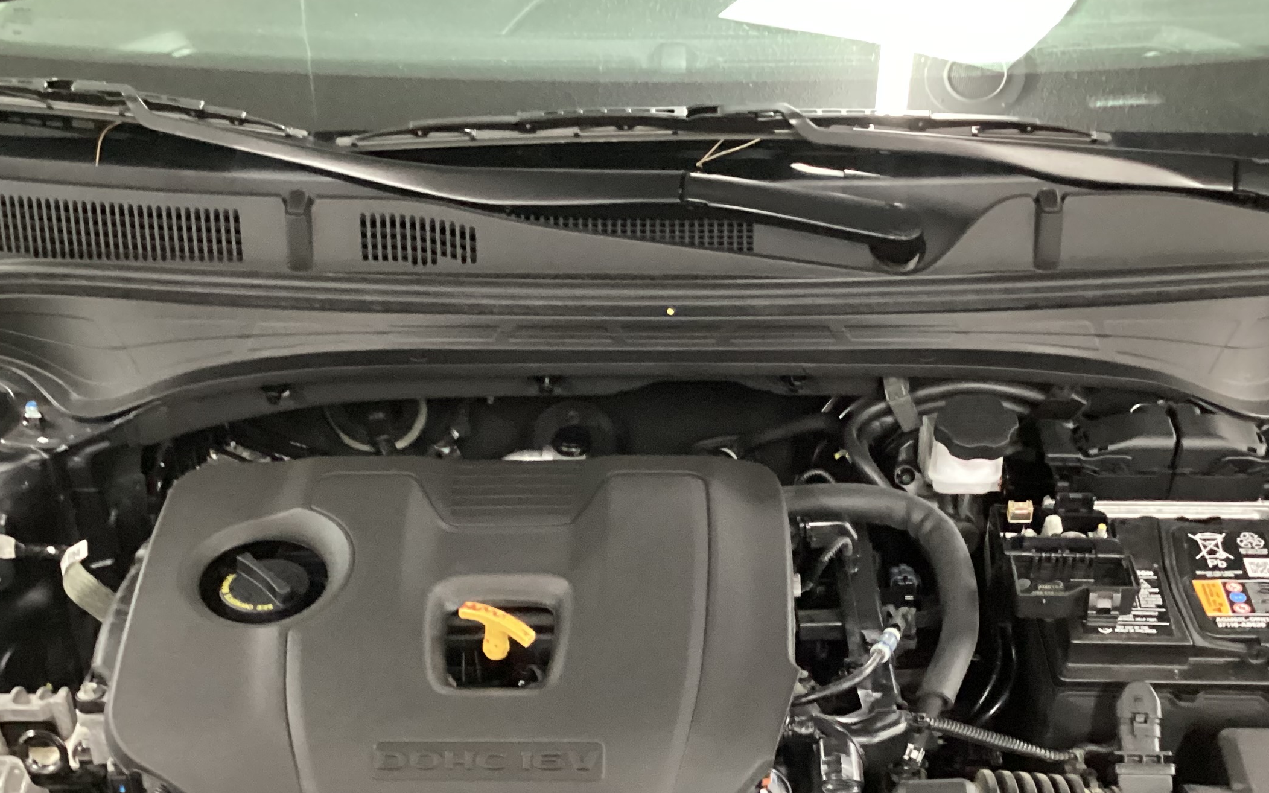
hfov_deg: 39.6
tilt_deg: -41.3
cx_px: 639
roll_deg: +0.7
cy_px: 683
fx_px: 1764
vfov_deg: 24.7
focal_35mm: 51
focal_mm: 3.3
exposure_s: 1/20
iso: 640
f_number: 2.4
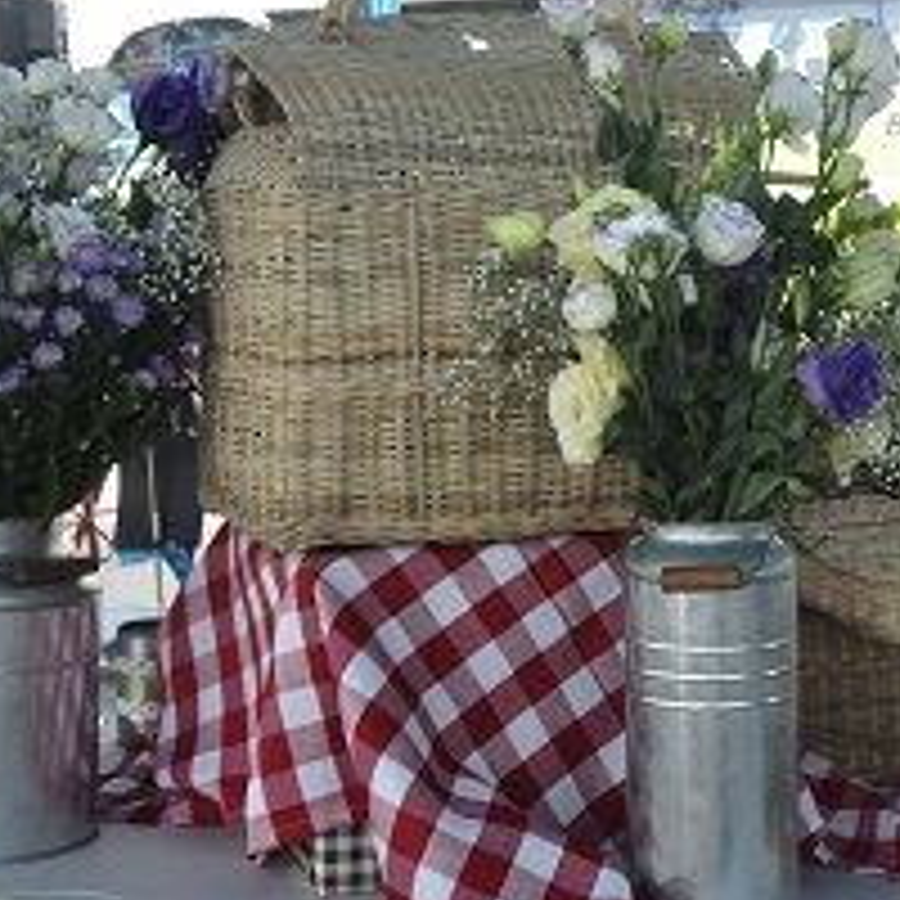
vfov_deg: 24.5
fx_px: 2059
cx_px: 670
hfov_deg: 24.4
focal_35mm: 70
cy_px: 288
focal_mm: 22
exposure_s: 1/500
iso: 3200
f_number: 11
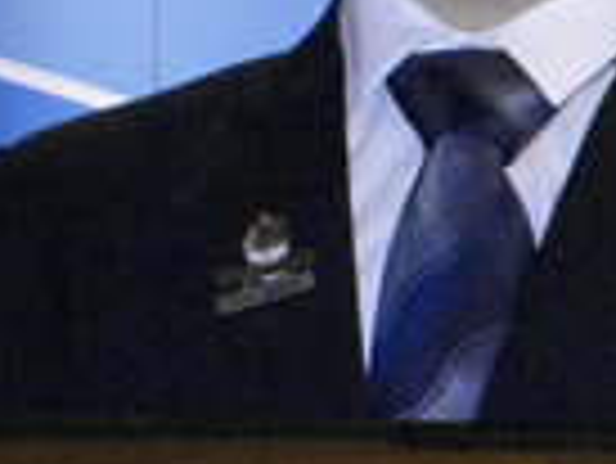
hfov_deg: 6.4
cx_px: 1374
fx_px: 5254
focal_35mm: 295
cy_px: 446
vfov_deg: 5.0
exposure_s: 1/50
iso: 1600
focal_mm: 28
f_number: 10
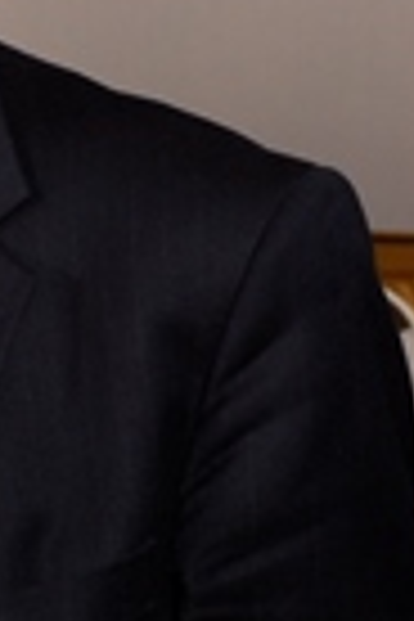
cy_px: 508
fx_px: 6020
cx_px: -536
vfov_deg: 5.9
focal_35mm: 349
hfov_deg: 3.9
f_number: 10
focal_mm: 50
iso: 250
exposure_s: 1/160
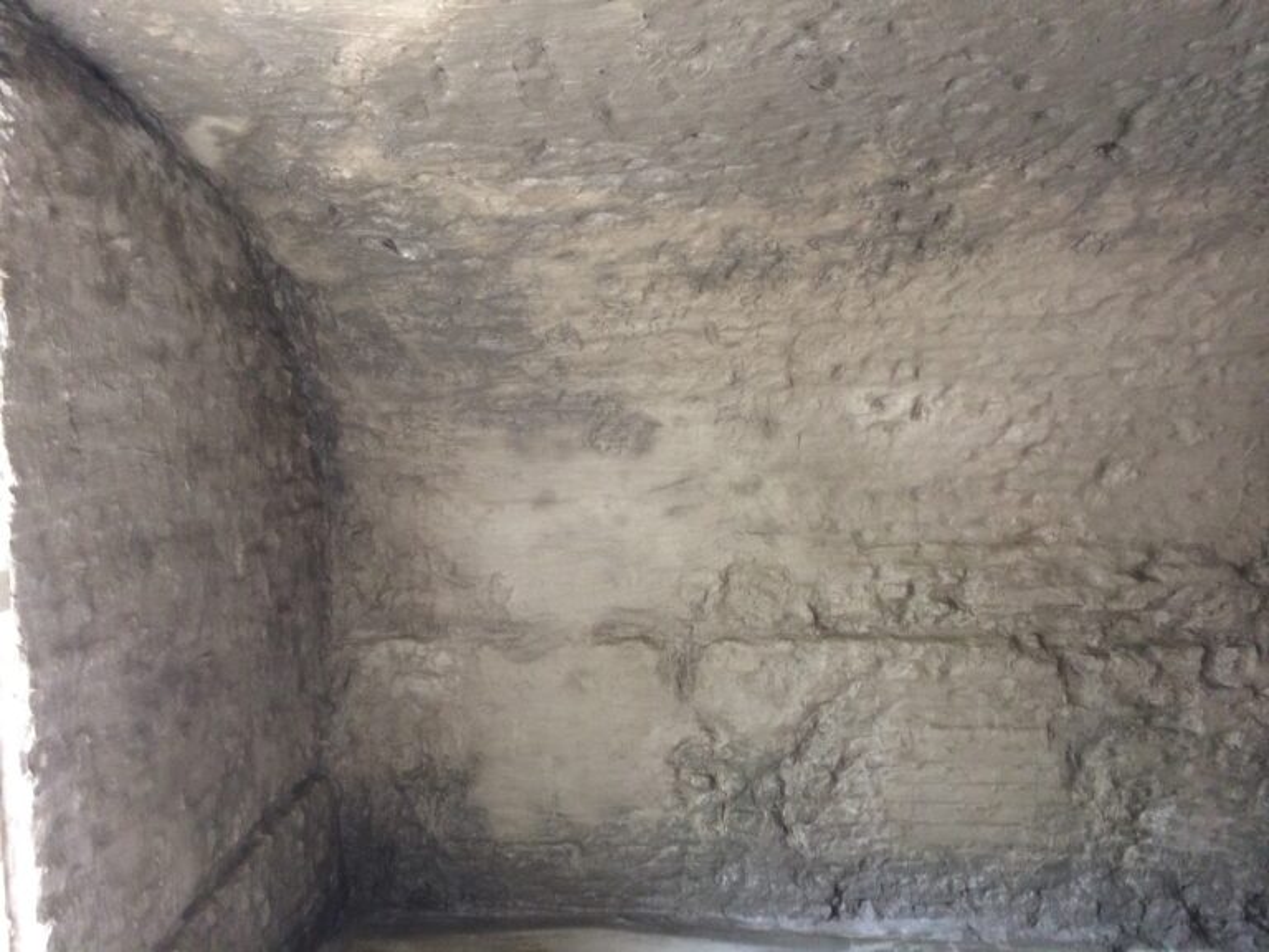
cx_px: 634
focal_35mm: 30
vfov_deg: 46.8
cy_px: 476
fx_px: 1100
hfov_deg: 60.0
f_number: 2.2
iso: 200
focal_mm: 4.12
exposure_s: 1/20
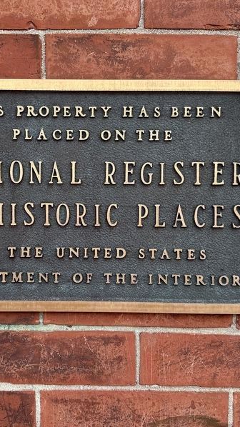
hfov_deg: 33.4
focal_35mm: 35
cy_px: 214
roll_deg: -1.5
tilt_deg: -1.1
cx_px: 80
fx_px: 396
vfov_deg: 56.6
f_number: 1.78
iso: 64
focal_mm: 6.86
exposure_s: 1/158
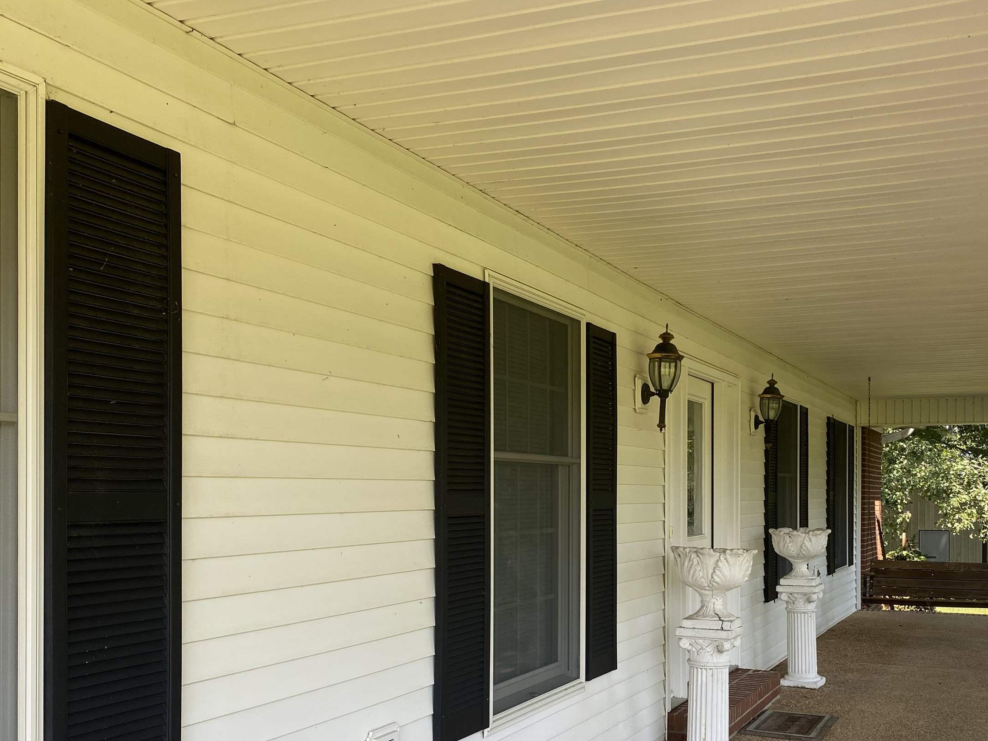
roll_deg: -1.2
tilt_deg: -0.1
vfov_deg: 38.2
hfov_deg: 49.6
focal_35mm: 37
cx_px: 628
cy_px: 503
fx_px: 1056
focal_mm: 4.25
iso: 32
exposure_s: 1/415
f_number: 1.8
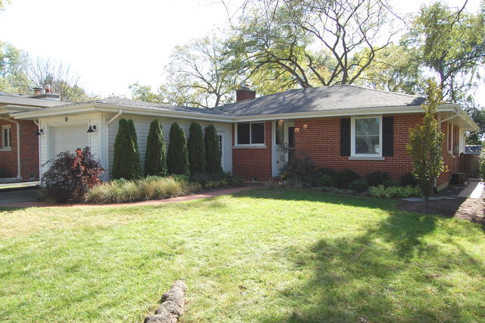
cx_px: 242
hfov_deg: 67.4
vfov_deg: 47.9
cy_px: 162
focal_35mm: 27
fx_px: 364
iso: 200
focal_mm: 18
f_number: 6.3
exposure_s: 1/160
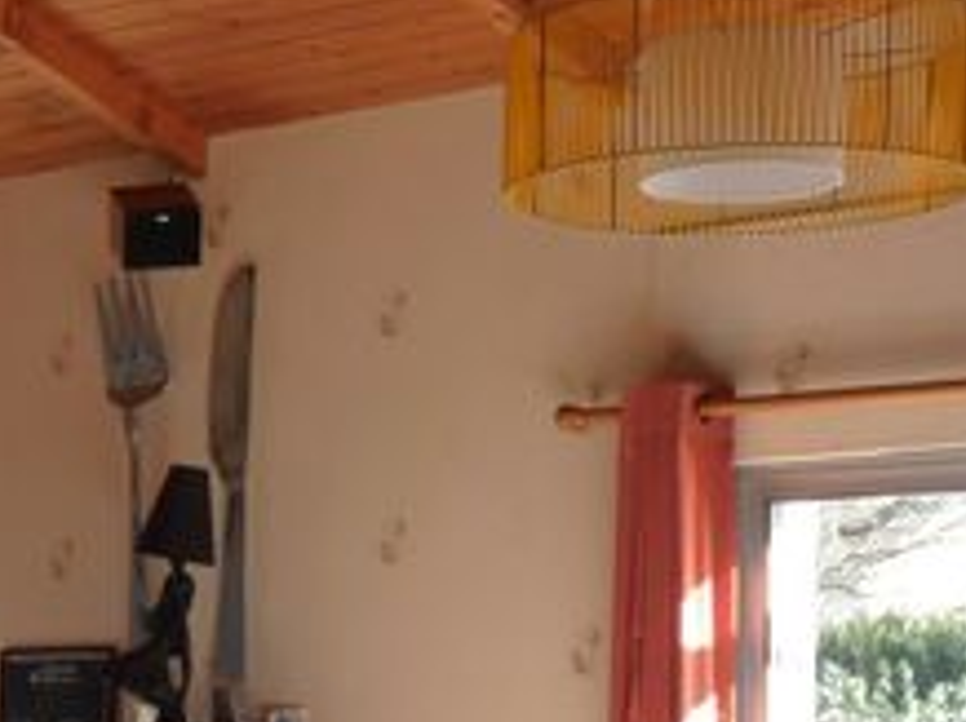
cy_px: 819
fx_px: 2843
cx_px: -27
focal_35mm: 102
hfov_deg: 18.7
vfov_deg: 14.1
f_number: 3
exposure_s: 1/80
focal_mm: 6.6
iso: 160
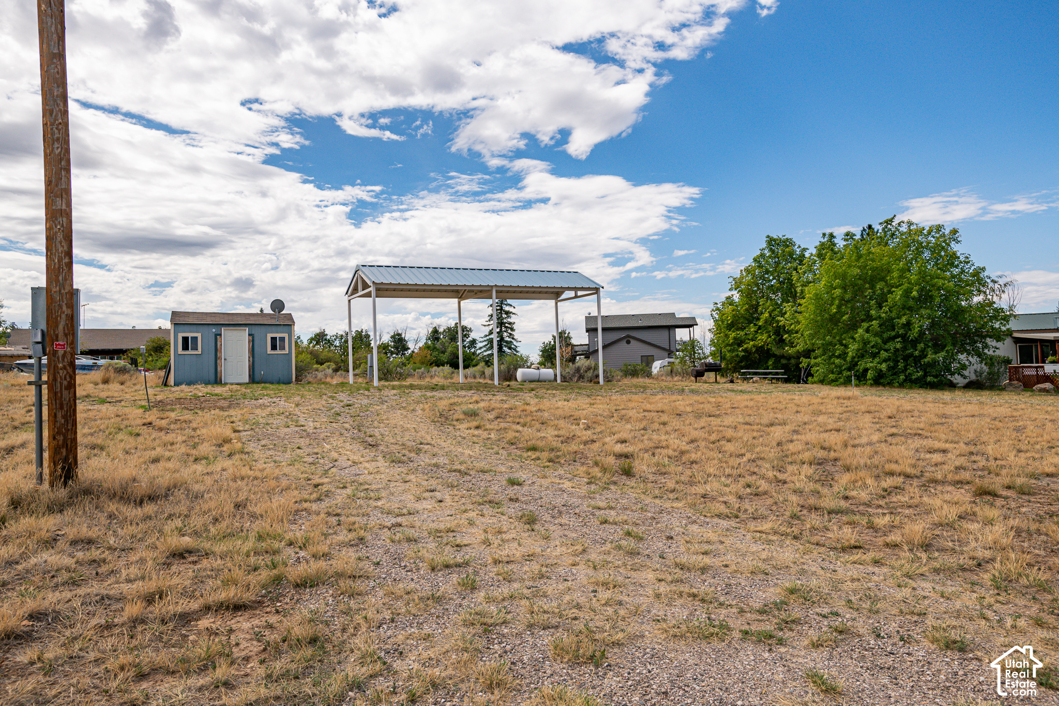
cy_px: 353
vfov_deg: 49.5
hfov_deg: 69.4
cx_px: 530
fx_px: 765
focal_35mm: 26
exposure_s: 1/1000
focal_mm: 26
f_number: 11
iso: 250
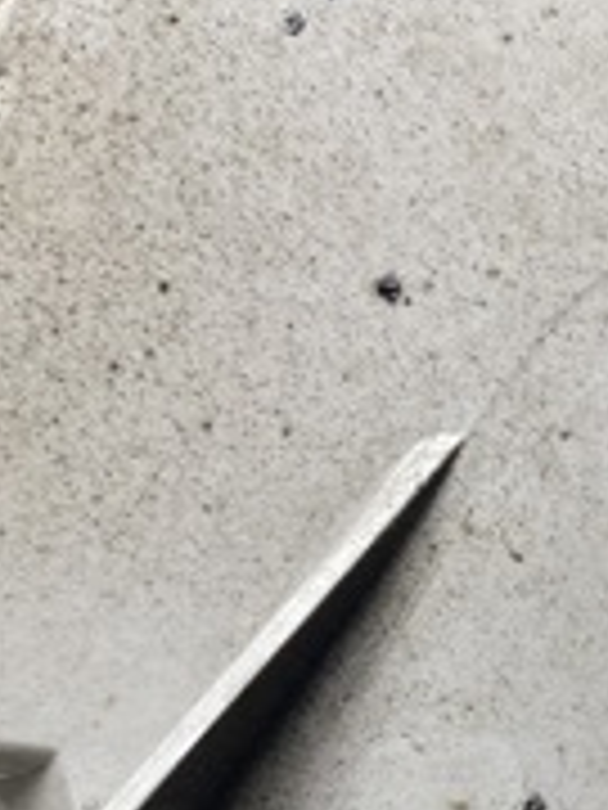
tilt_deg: -27.8
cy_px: 828
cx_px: 973
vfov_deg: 21.2
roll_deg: +12.9
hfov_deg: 15.1
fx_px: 2084
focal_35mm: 89
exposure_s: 1/100
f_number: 1.8
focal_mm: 4.25
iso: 40
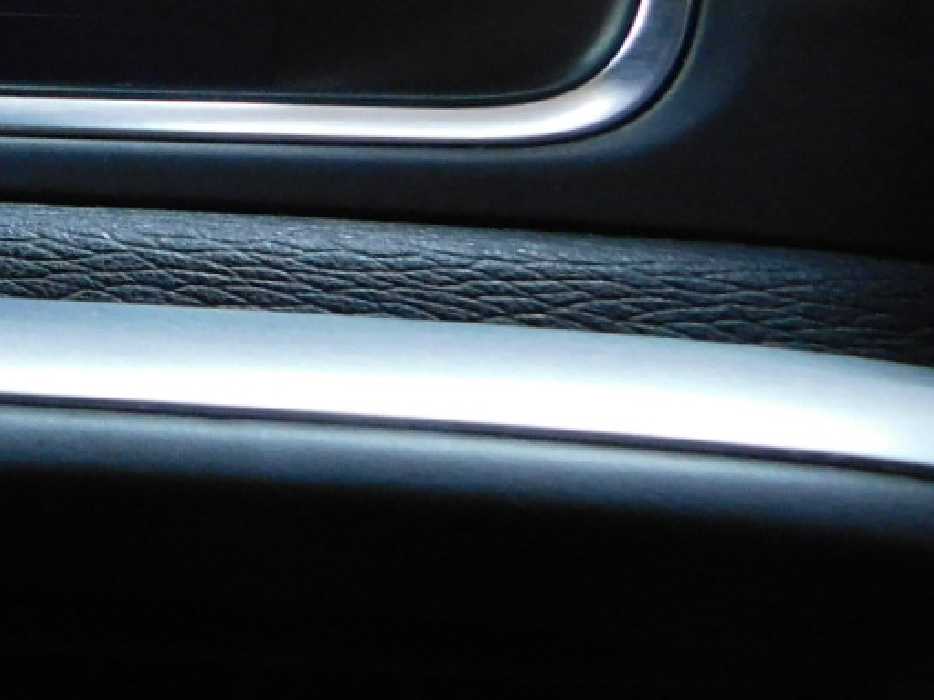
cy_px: -122
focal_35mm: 72
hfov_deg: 23.4
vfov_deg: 19.3
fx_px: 1942
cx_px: -327
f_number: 3
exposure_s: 1/25
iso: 400
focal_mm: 4
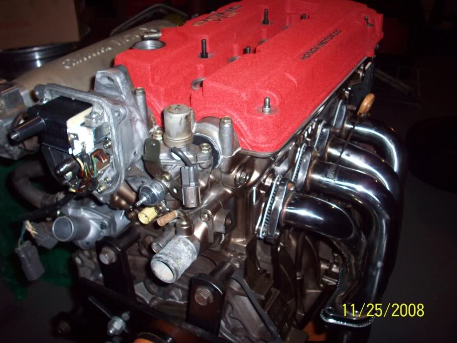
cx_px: 228
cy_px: 172
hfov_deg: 50.1
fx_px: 488
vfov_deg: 38.7
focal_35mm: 37
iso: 80
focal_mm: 6.2
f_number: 2.8
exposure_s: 1/64
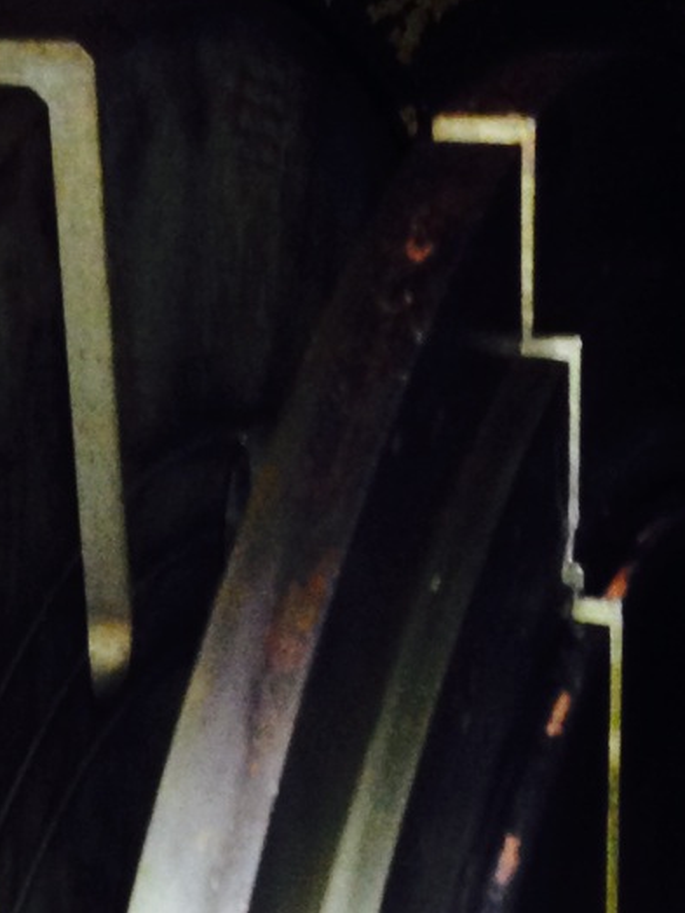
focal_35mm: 129
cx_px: -239
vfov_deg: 14.9
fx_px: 3404
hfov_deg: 11.2
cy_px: 986
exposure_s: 1/16
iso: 160
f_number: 2.4
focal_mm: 4.12
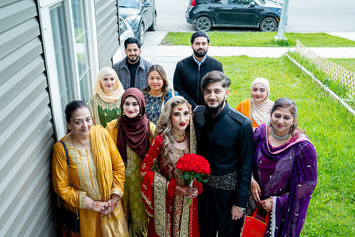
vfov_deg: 35.1
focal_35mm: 38
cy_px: 118
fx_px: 375
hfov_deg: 50.7
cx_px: 178
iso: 1000
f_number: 7.1
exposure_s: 1/100
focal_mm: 38
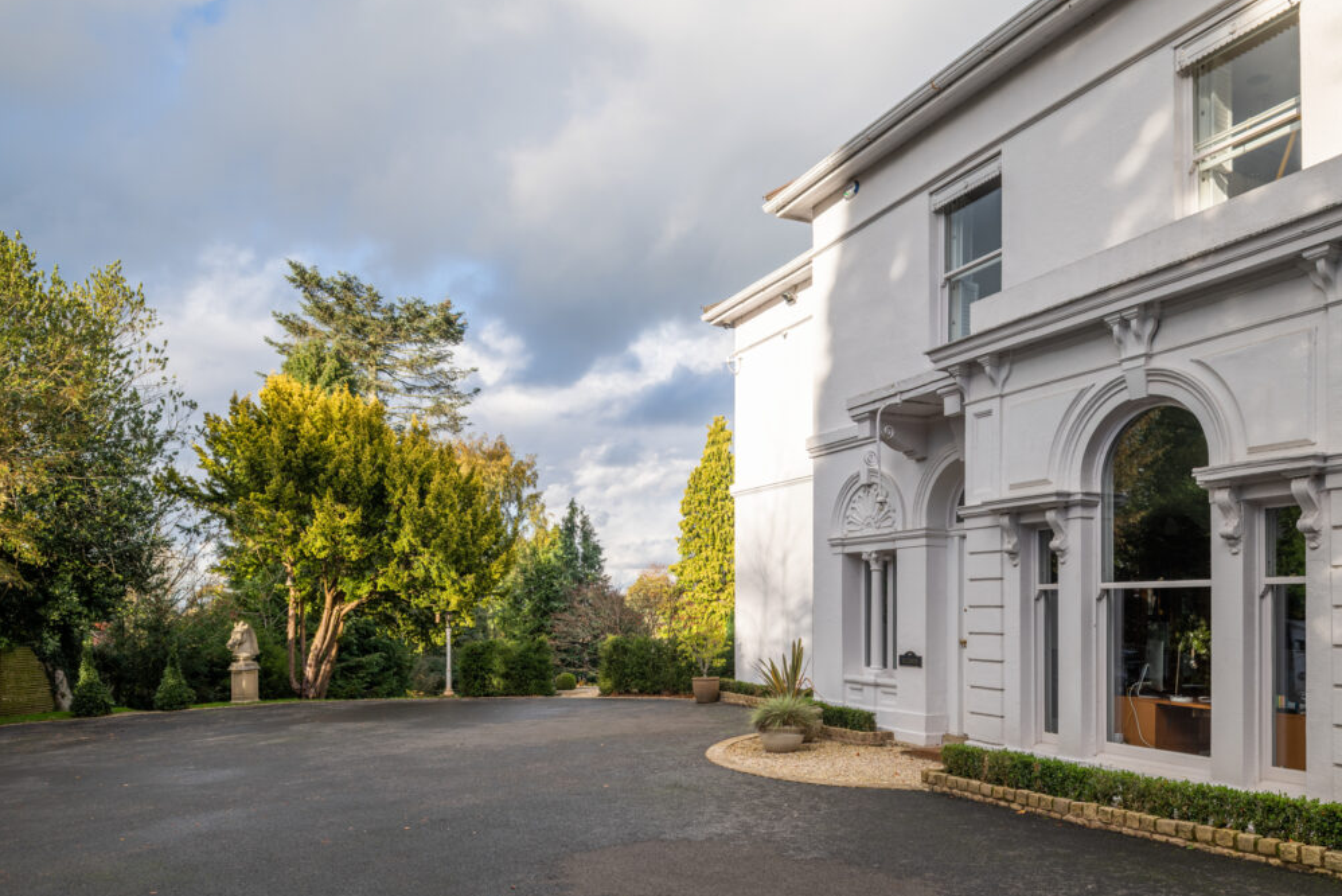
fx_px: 932
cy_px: 446
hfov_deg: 71.5
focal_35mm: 25
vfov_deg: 51.3
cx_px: 698
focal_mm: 24
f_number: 5.6
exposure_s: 1/400
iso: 100
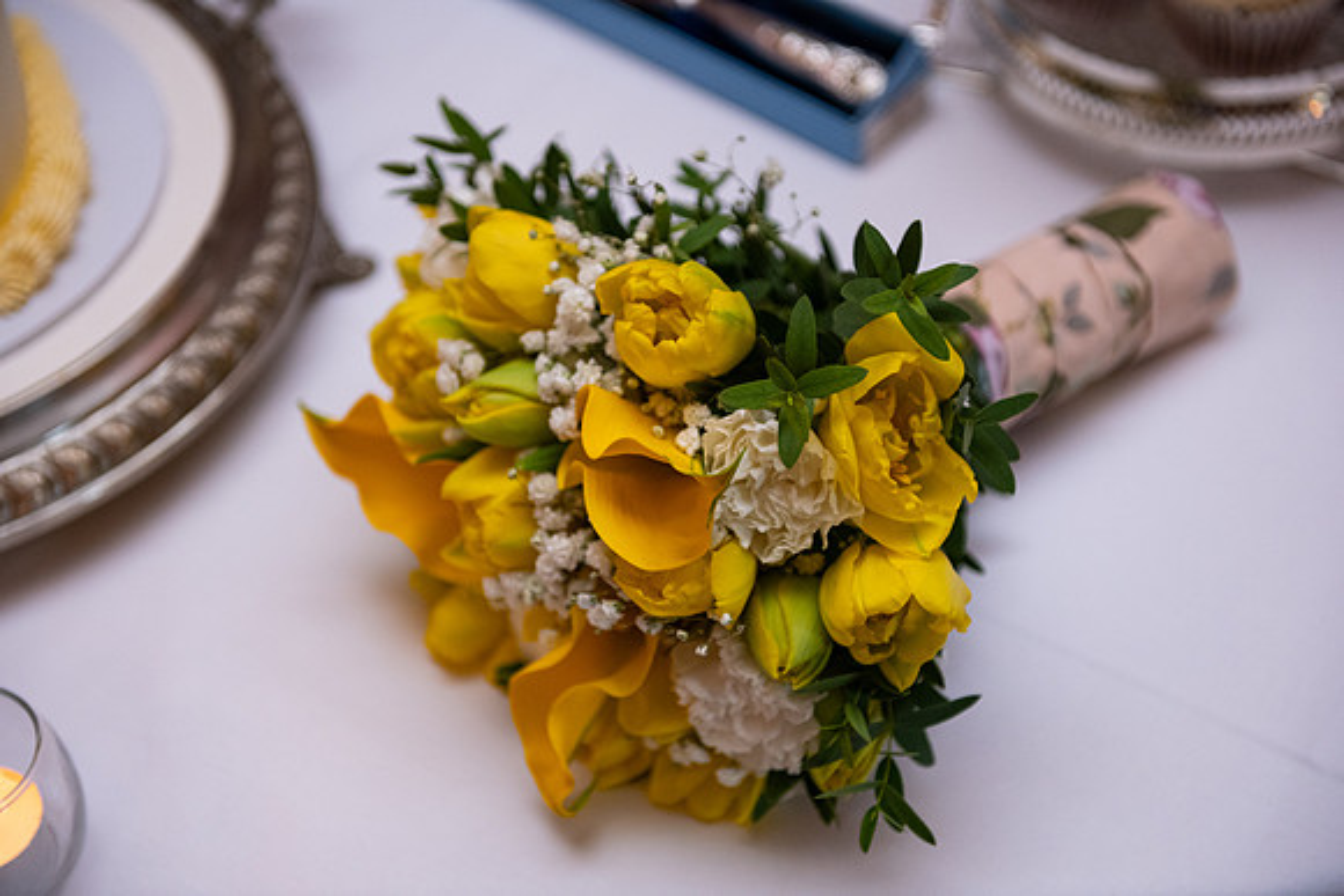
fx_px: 2315
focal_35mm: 62
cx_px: 672
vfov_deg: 21.9
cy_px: 448
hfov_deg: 32.4
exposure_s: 1/160
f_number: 3.5
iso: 800
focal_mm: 62
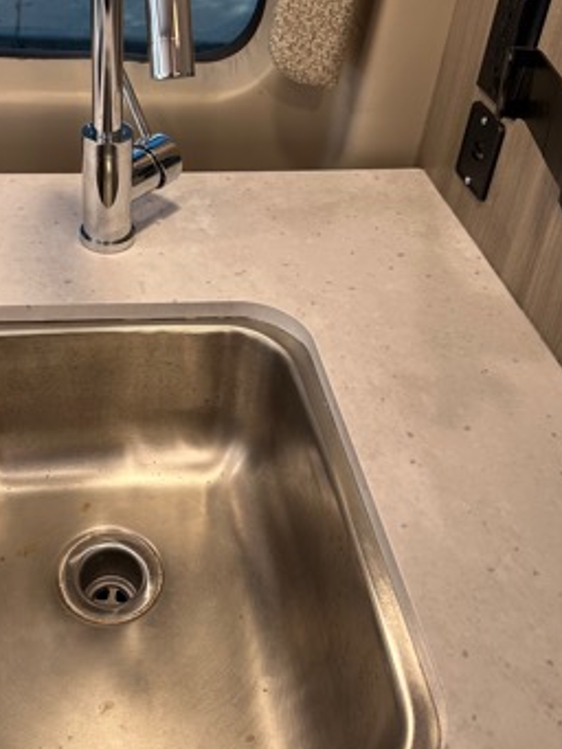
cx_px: 153
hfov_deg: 37.0
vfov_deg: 48.4
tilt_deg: -38.2
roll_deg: -6.0
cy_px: 268
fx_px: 822
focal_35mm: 38
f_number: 1.78
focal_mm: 6.86
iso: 125
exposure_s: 1/121
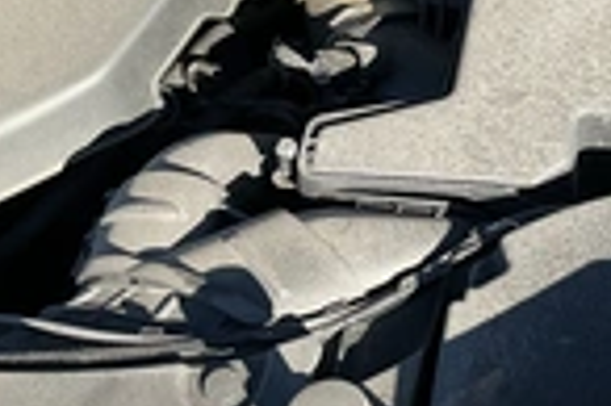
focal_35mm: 80
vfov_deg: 16.6
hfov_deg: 23.7
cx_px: 682
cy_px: -21
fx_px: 1356
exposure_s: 1/394
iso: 25
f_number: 1.8
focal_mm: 3
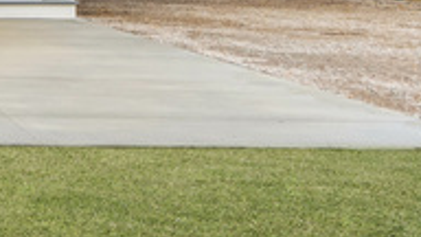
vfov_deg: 8.3
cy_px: -90
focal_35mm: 143
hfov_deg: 13.9
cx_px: -240
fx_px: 1596
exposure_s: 1/1600
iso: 400
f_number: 8
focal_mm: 35
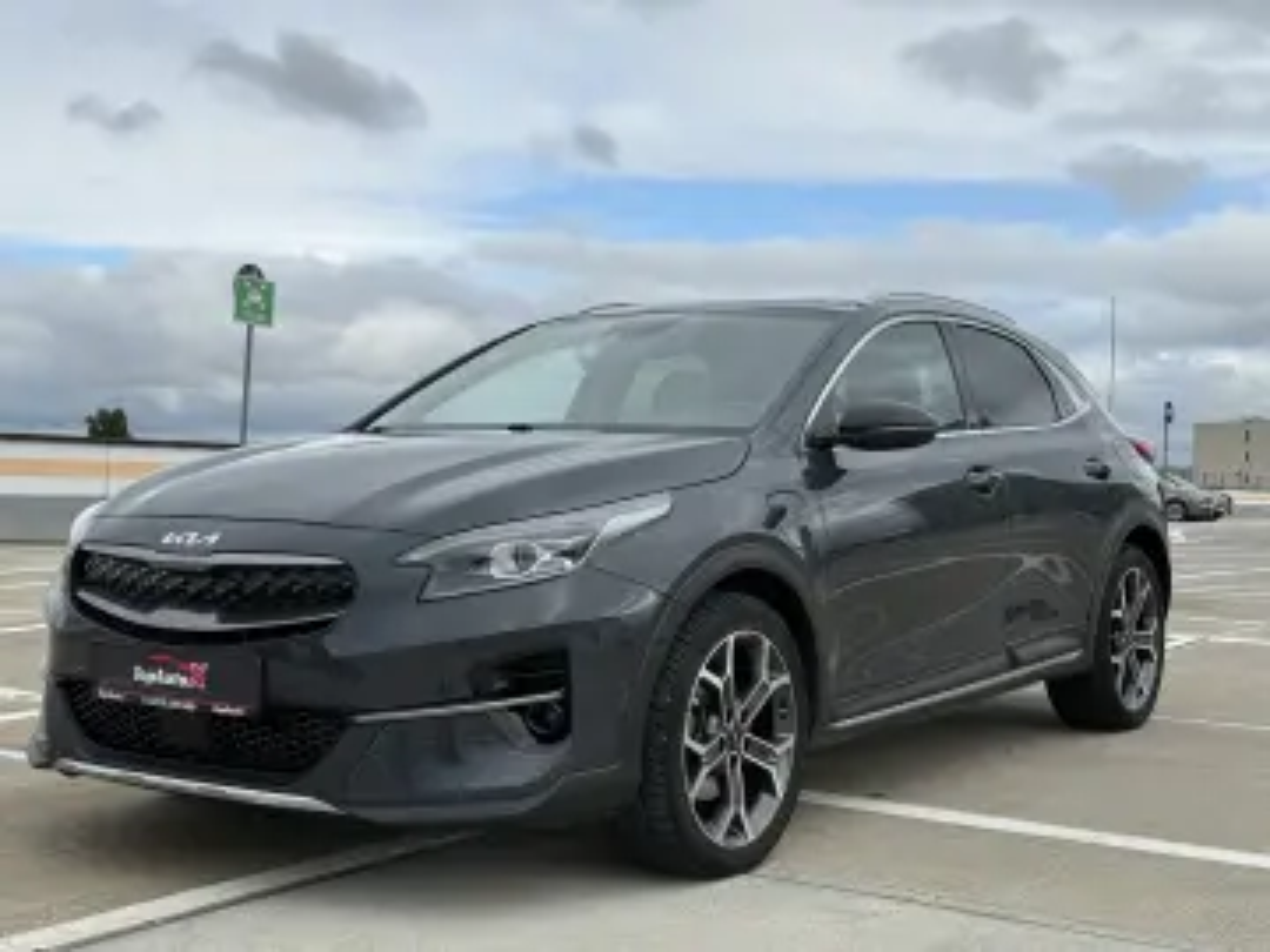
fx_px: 1761
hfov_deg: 39.7
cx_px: 635
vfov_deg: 30.3
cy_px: 476
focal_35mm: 48
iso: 80
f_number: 1.78
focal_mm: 6.76
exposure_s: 1/4878
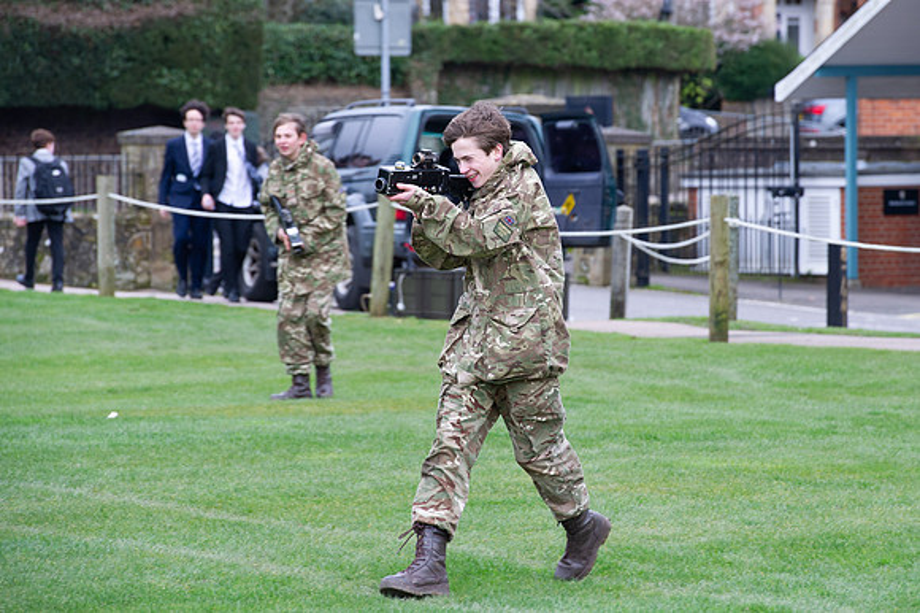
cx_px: 531
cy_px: 289
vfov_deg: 5.9
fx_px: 5956
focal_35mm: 233
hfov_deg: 8.8
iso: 720
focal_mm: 200
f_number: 6.3
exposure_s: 1/250
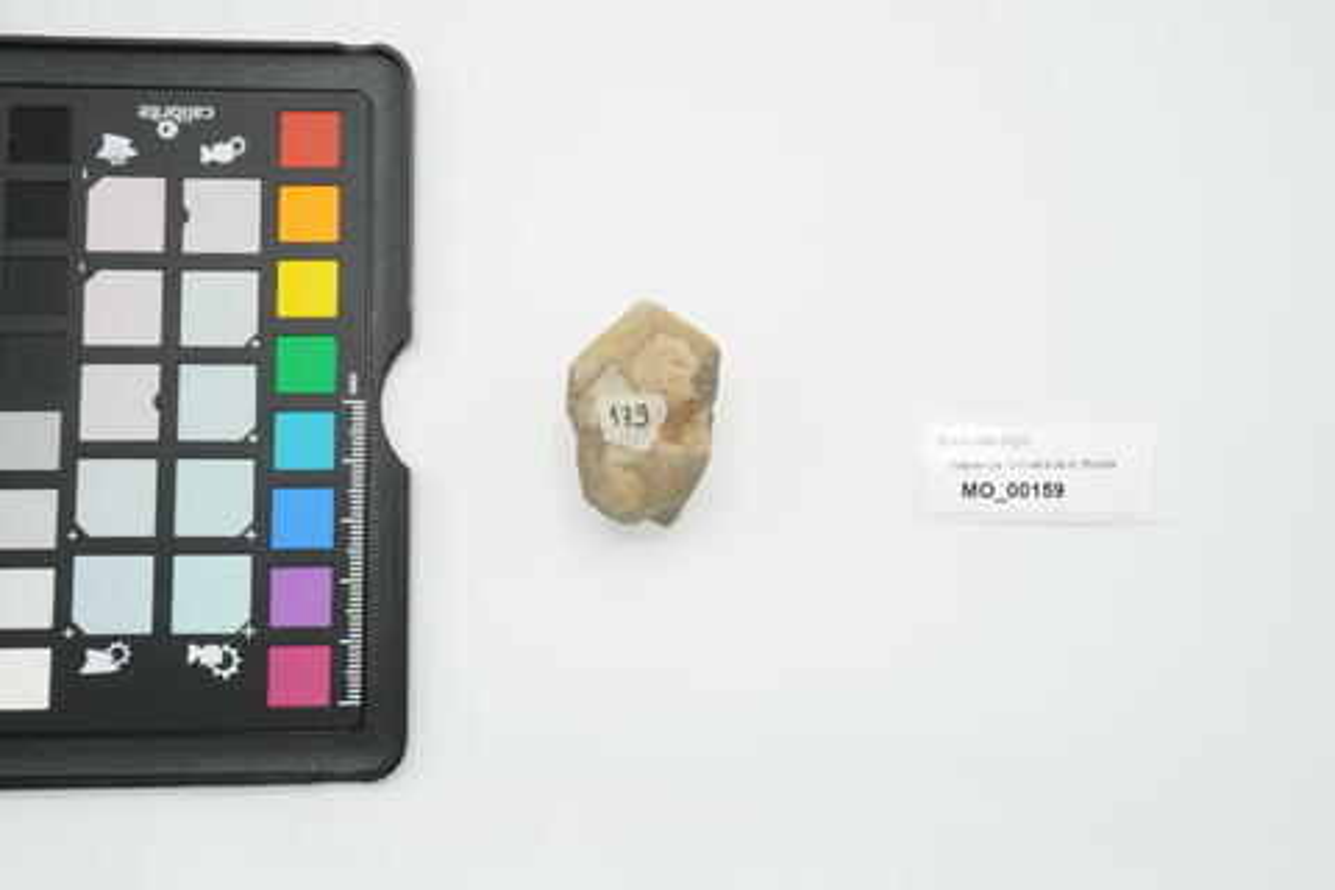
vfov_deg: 38.4
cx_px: 668
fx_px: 1279
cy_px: 445
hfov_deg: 55.1
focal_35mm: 34
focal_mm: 23
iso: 100
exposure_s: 1/10
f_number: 16
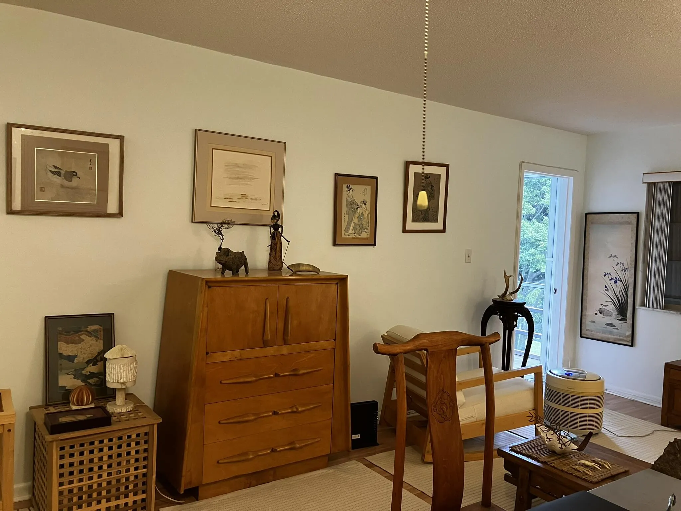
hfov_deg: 63.4
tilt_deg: -2.9
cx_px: 340
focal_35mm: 28
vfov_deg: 49.7
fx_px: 551
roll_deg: -2.1
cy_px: 256
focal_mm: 3.99
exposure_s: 1/60
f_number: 1.8
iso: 200
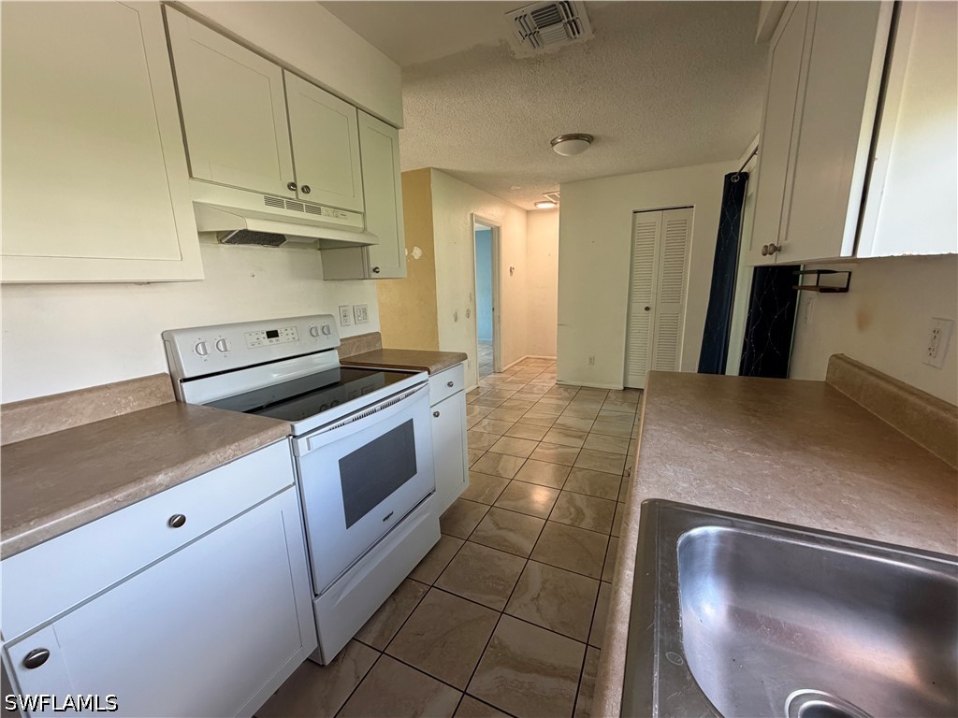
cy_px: 359
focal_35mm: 14
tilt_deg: -11.7
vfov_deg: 85.7
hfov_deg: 102.1
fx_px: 387
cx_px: 479
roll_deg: +2.5
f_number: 2.2
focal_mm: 2.22
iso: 200
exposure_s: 1/120
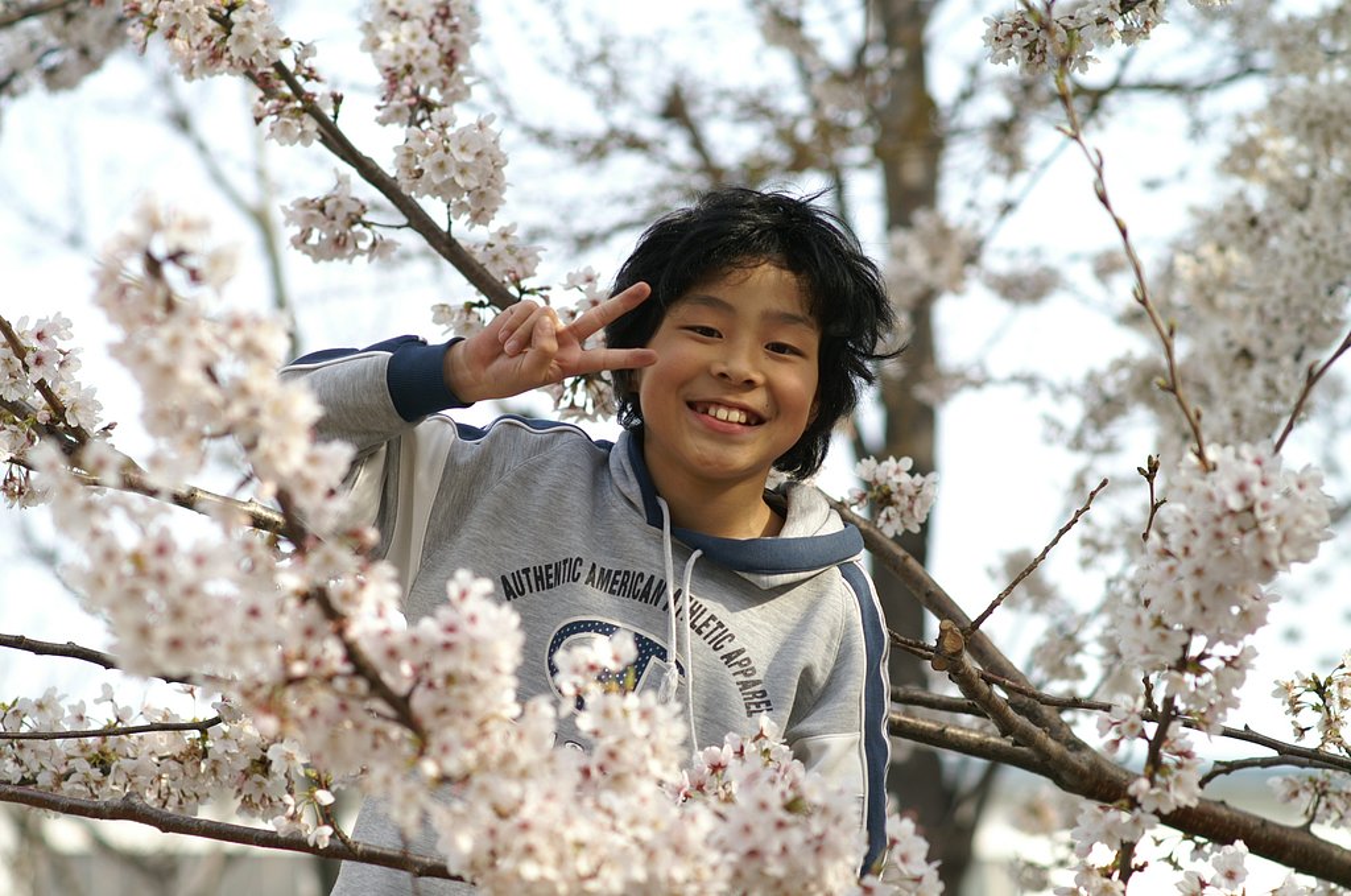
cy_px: 448
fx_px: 4777
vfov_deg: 10.7
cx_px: 676
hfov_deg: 16.1
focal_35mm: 128
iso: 100
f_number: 3.2
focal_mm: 85
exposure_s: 1/640
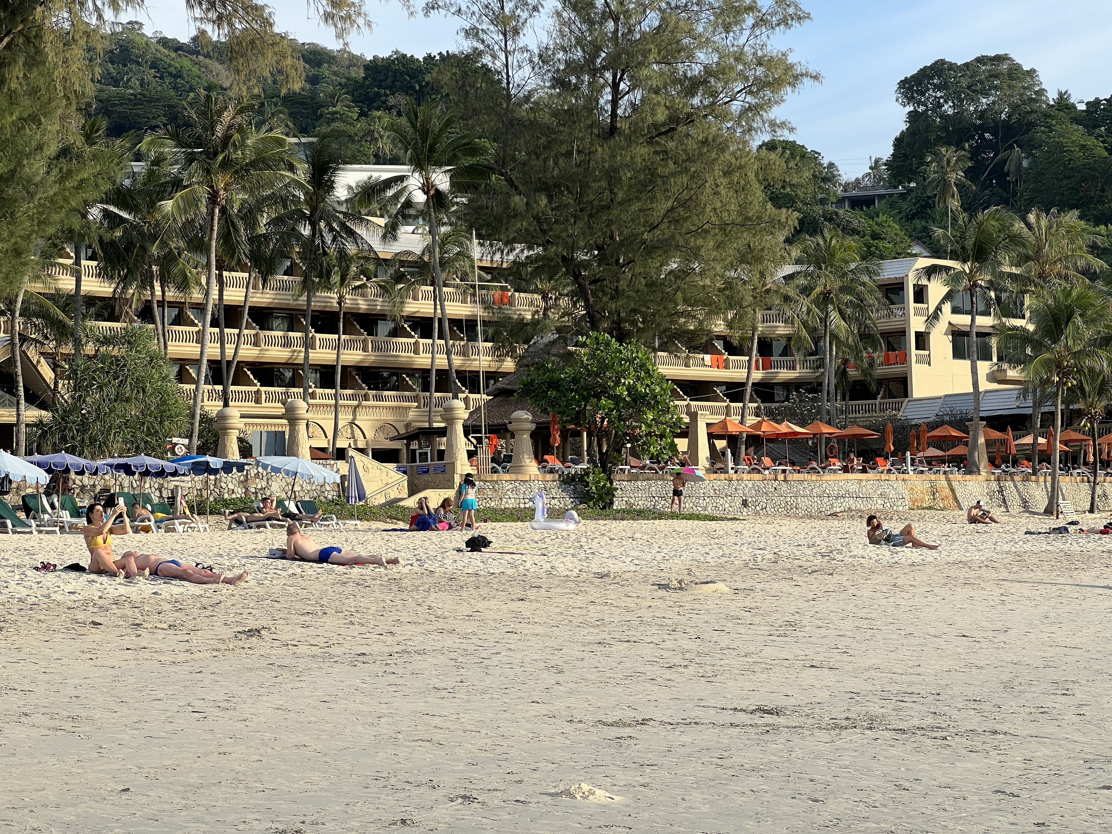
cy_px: 417
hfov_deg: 25.3
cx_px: 556
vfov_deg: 19.1
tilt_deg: +3.7
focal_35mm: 77
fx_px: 2474
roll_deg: +1.8
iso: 32
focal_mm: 9
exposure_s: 1/308
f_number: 2.8
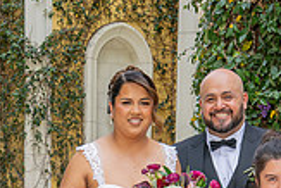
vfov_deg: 11.0
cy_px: 291
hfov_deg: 17.0
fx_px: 937
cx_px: 93
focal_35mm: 120
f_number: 5
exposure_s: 1/200
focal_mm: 30.5
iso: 200
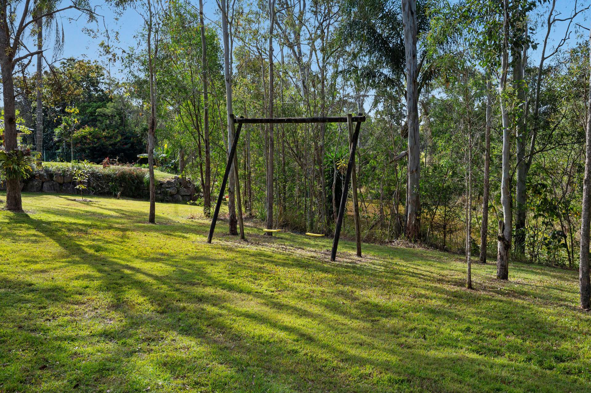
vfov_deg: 43.5
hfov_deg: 62.0
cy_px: 196
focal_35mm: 30
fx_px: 492
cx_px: 296
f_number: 9
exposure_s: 1/200
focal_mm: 30
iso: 250
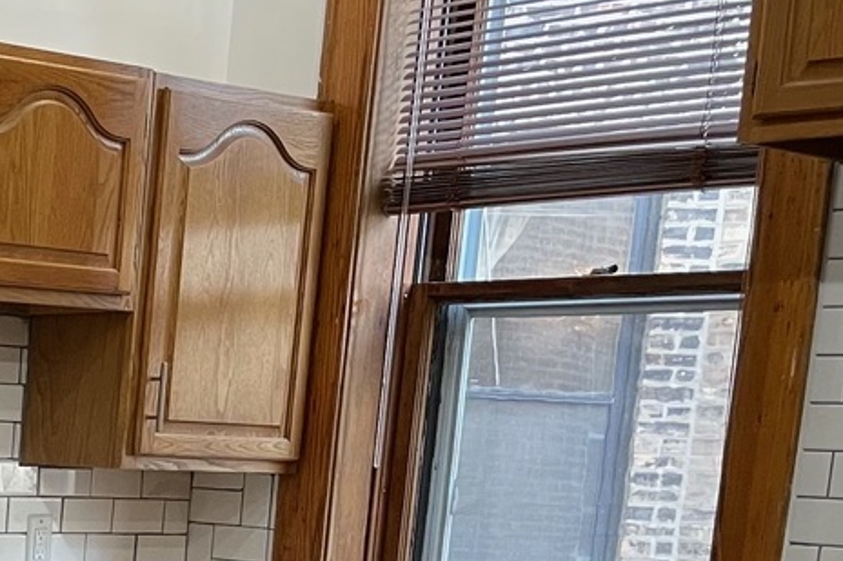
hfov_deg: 21.1
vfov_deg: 15.5
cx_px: -354
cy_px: 728
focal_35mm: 84
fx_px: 1966
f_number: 1.6
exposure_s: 1/60
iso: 320
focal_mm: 5.1
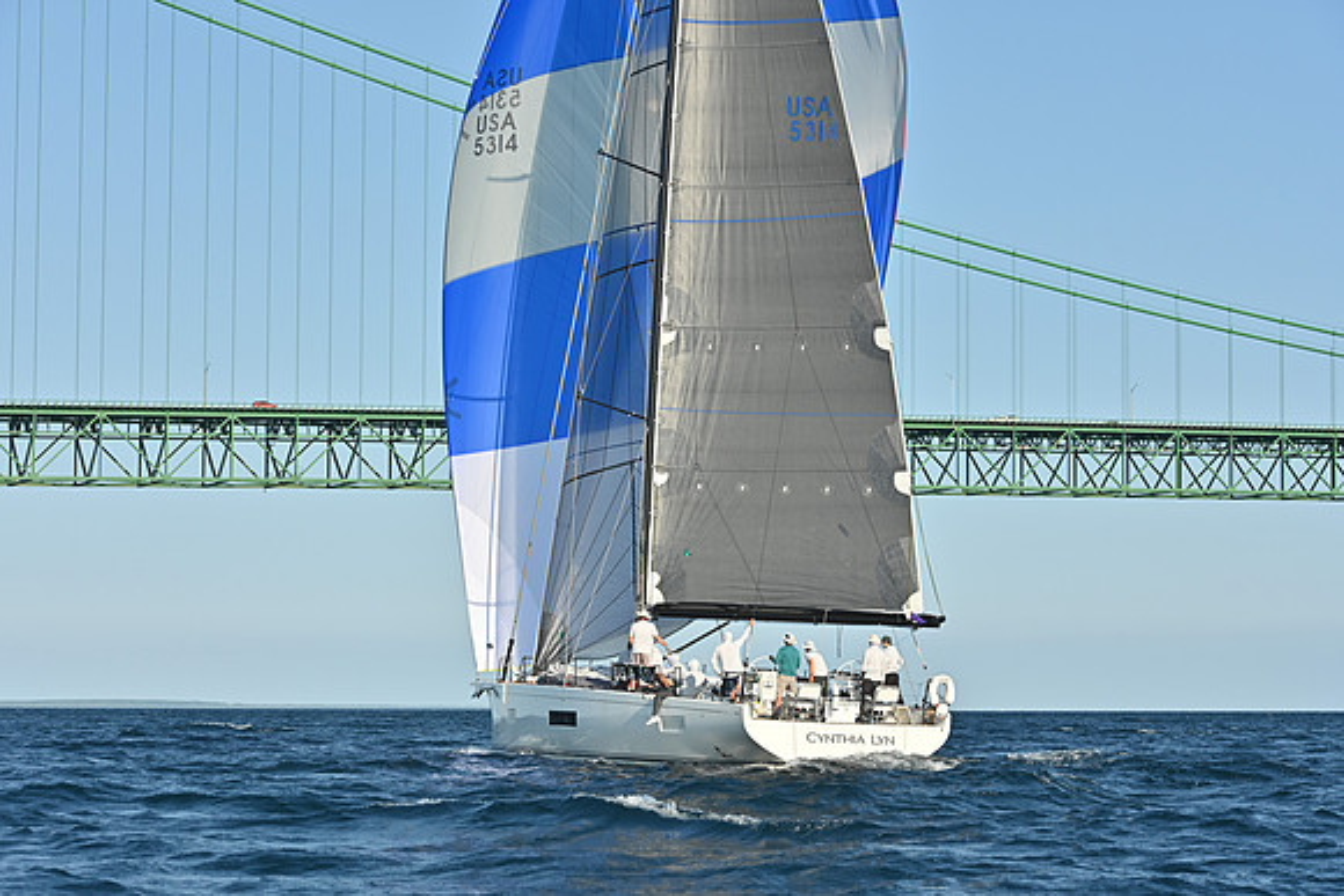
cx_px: 672
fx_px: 3734
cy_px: 448
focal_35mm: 100
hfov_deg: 20.4
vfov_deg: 13.7
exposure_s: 1/1600
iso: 320
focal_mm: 100
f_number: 8
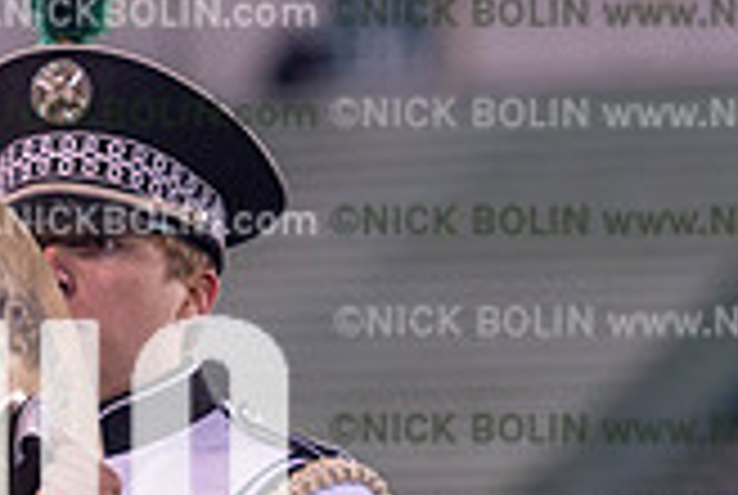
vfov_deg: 3.0
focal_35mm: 459
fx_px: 9426
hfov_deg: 4.5
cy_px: 533
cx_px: -32
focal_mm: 130
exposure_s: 1/1250
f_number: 2.8
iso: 2500
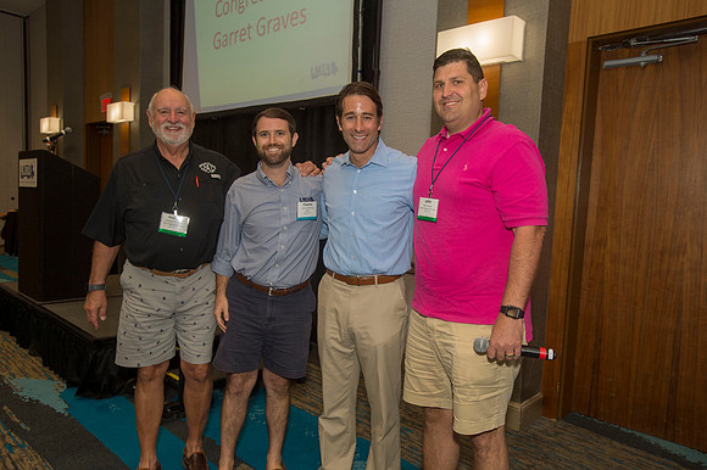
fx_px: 510
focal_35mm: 26
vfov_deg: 49.5
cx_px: 354
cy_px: 235
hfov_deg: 69.4
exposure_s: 1/250
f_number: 5.6
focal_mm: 26
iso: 1250
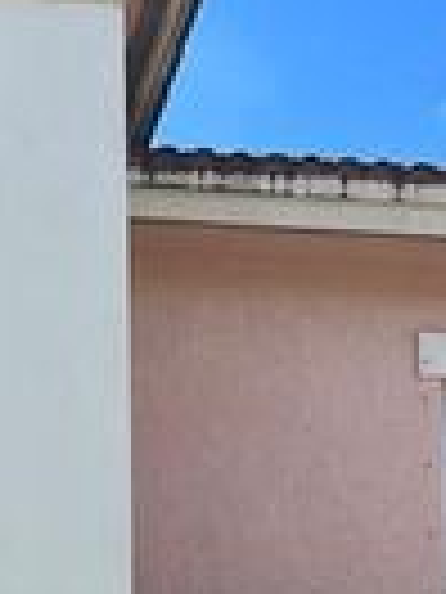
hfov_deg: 11.2
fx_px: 2250
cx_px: -41
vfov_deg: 13.6
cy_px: 1033
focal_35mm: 131
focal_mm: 5.7
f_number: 1.5
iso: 50
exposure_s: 1/3356
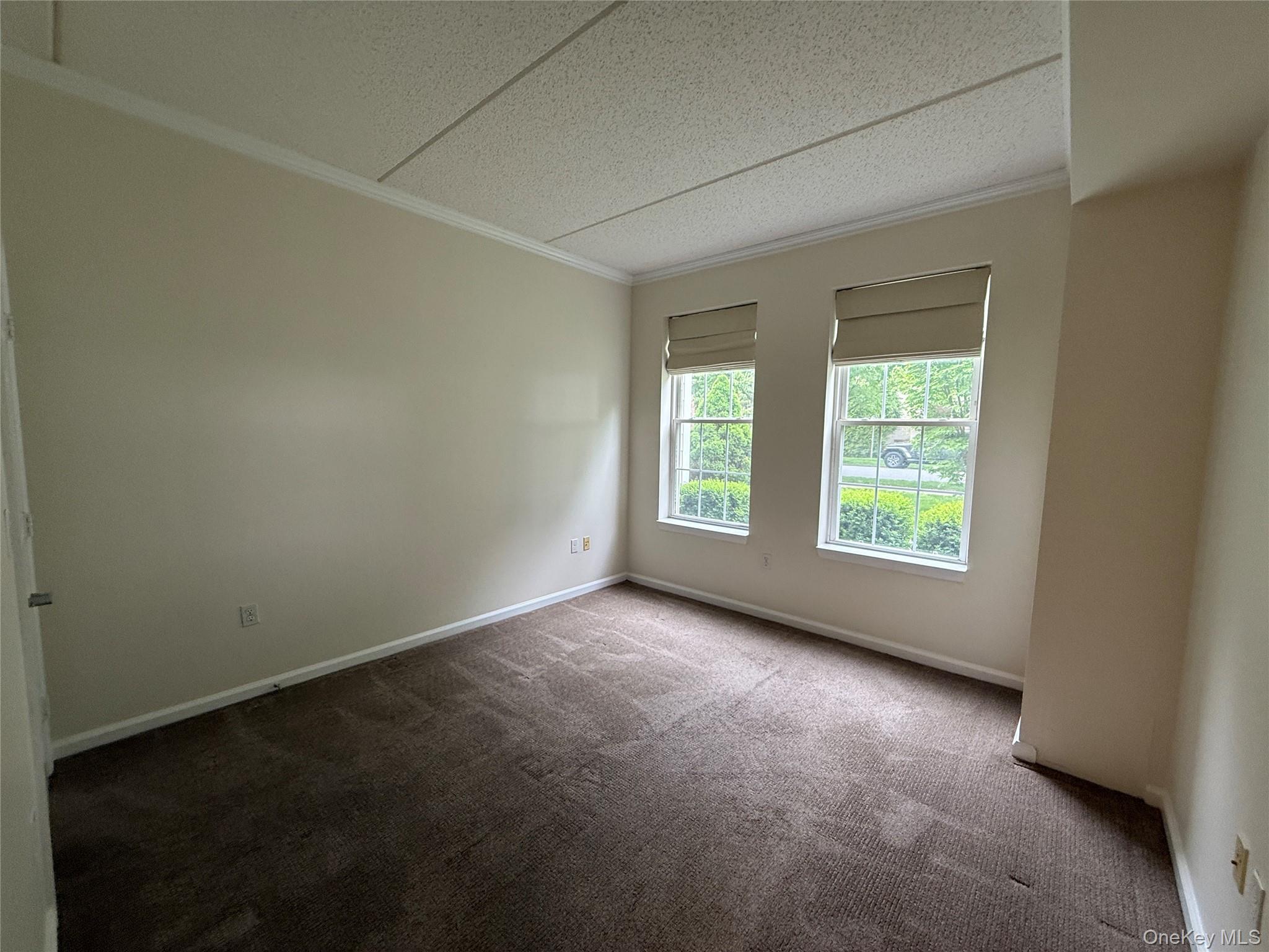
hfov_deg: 102.1
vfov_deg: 85.7
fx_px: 513
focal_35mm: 14
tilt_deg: -4.5
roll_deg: -1.4
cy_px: 476
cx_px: 634
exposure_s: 1/120
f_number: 2.2
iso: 160
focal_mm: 2.22
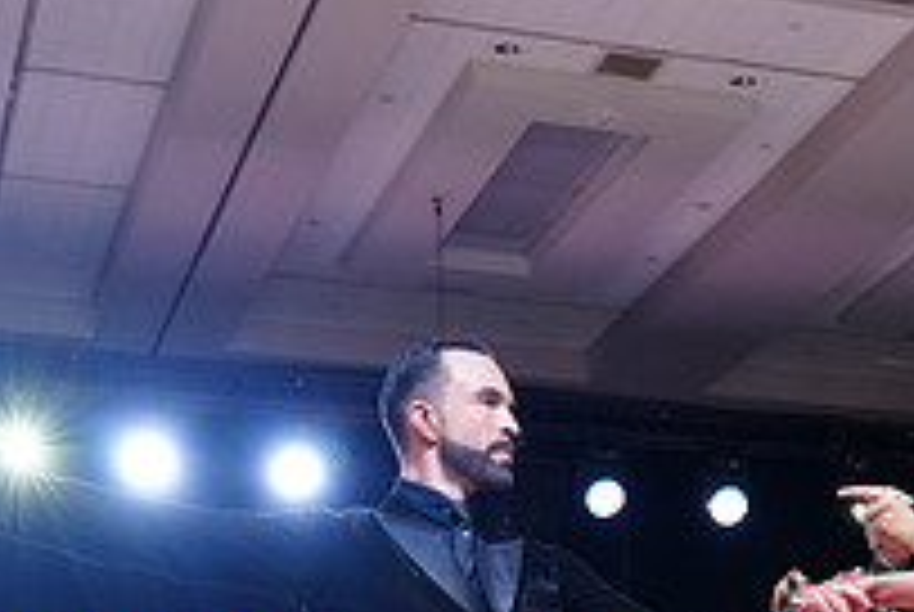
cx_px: 869
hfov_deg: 20.5
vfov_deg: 13.5
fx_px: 2466
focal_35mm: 97
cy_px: 835
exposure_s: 1/500
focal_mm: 34
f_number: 4
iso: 1250
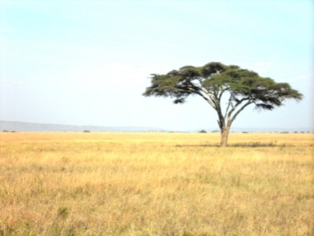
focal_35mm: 108
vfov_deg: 13.7
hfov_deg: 18.2
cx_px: 157
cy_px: 118
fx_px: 980
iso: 80
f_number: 5.9
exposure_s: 1/640
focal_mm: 19.6
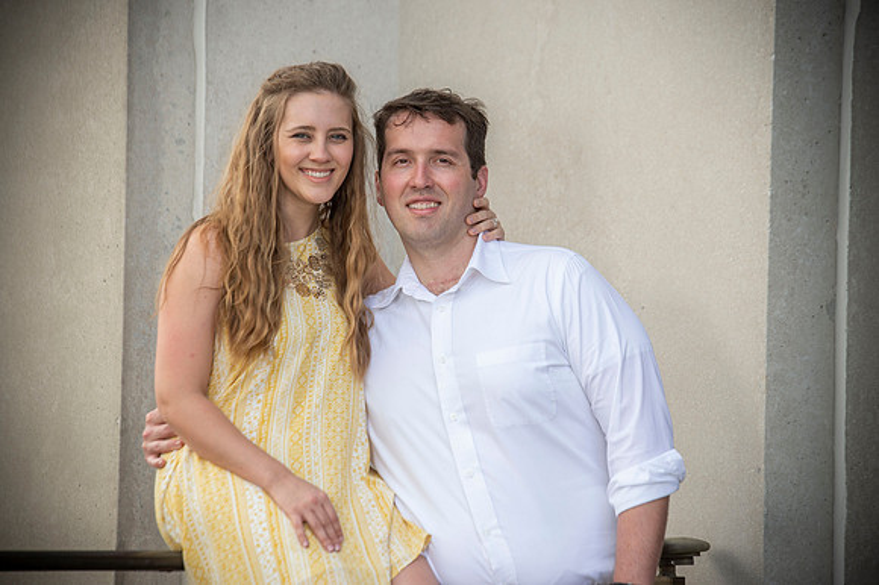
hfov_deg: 11.1
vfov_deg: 7.4
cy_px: 292
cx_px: 440
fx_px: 4514
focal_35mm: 185
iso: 250
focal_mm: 185
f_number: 5.6
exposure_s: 1/250
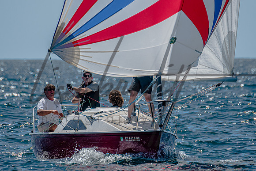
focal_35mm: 749
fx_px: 5324
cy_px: 67
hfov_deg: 2.8
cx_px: 134
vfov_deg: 1.8
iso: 200
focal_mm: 400
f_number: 5.6
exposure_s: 1/2000
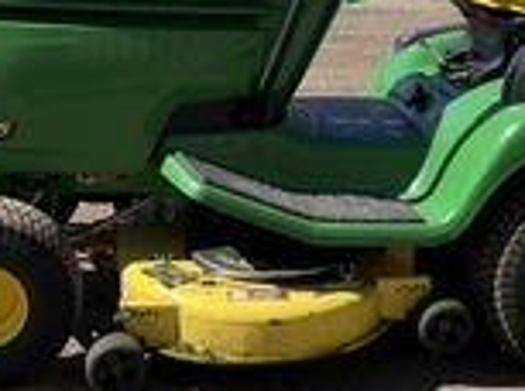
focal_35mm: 76
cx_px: 254
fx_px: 1150
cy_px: 137
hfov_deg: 25.7
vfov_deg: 19.3
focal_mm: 3
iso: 25
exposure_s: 1/1195
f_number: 1.8
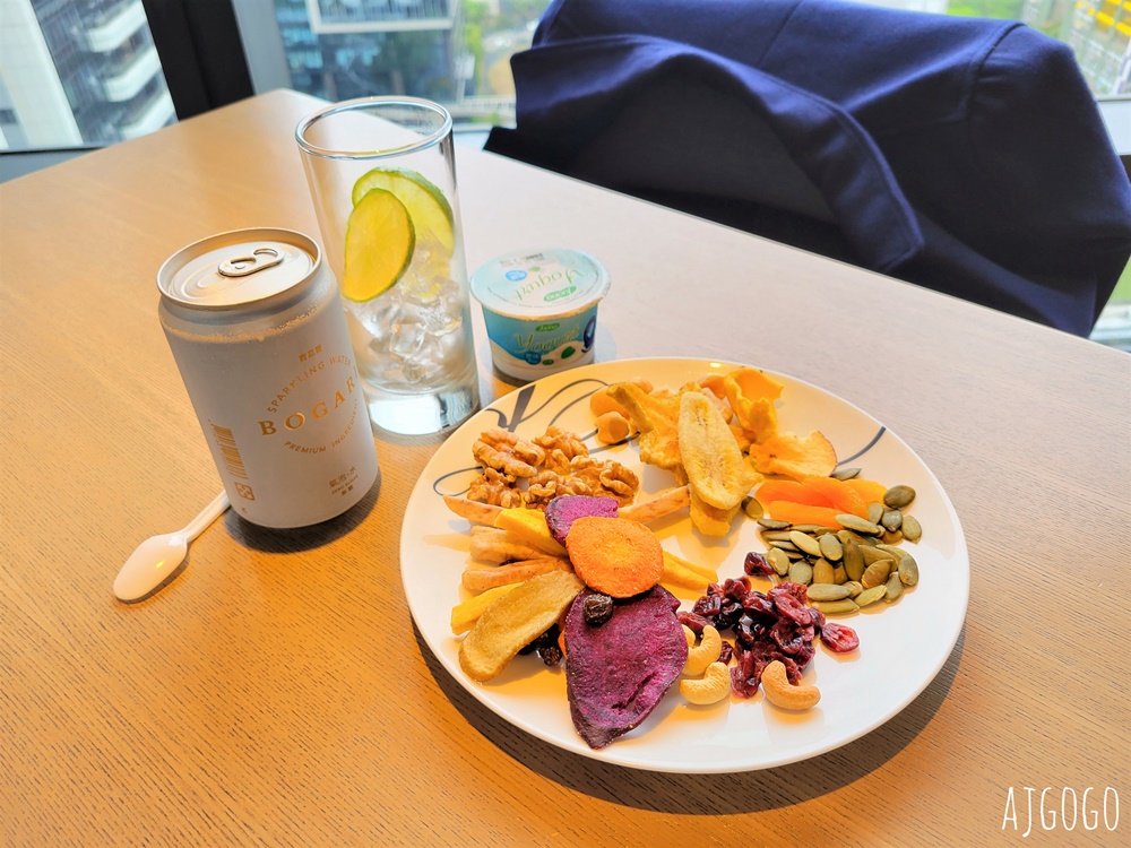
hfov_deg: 67.3
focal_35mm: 26
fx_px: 849
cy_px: 424
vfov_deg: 53.1
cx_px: 566
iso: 80
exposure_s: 1/120
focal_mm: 5.4
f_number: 1.8
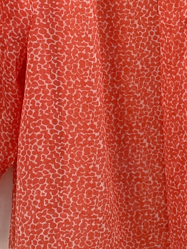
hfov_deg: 12.7
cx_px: 264
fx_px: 807
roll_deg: +1.3
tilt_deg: -11.0
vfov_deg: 17.3
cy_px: 27
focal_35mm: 112
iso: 100
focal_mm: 4.2
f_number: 1.6
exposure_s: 1/100
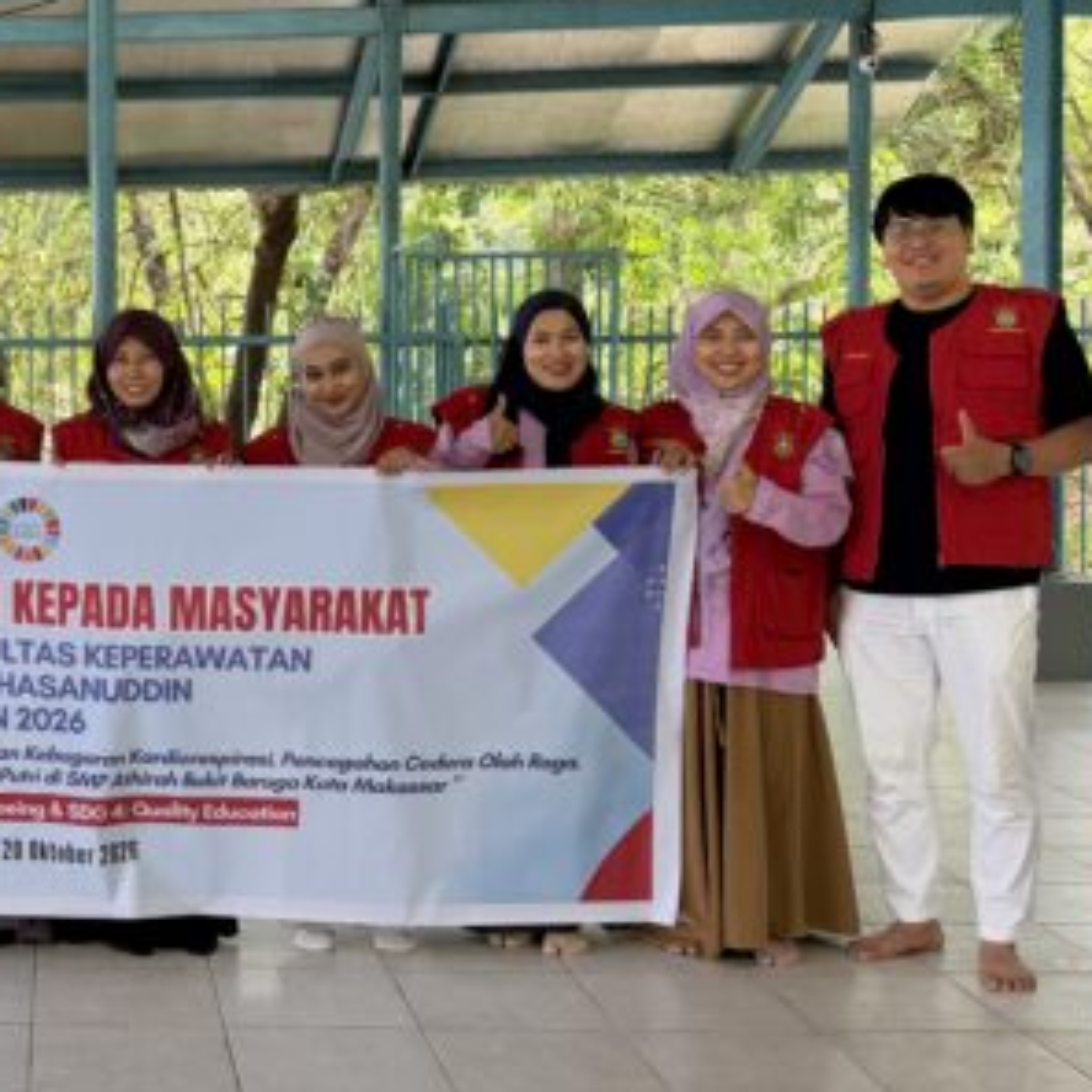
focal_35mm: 55
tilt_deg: -2.3
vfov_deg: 31.0
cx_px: -48
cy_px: 446
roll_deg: +1.2
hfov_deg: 28.7
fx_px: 1963
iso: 80
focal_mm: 6.76
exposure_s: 1/207
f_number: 1.78
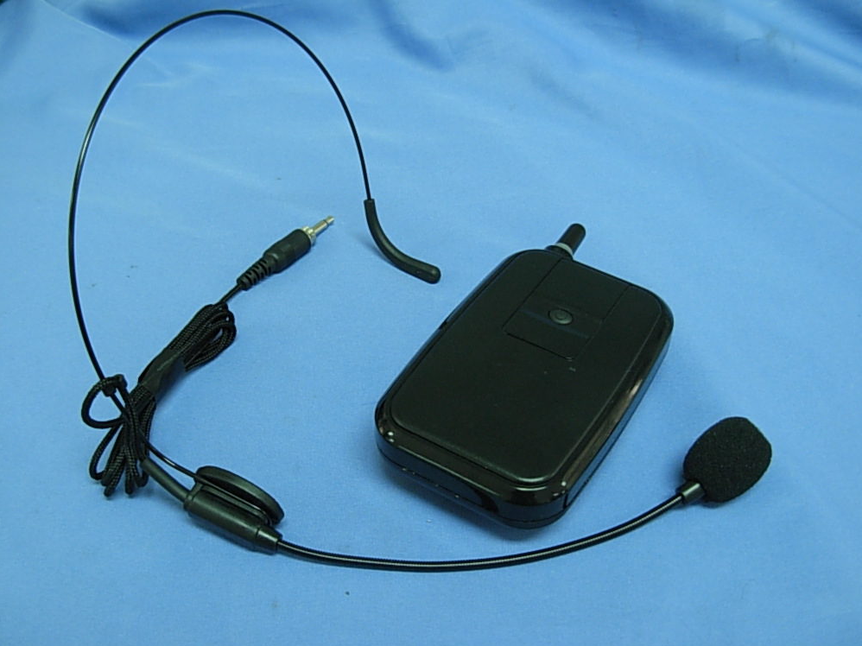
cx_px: 441
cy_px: 318
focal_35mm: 39
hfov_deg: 47.9
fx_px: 971
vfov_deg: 36.8
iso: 200
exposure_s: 1/19
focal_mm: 6.3
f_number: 2.9
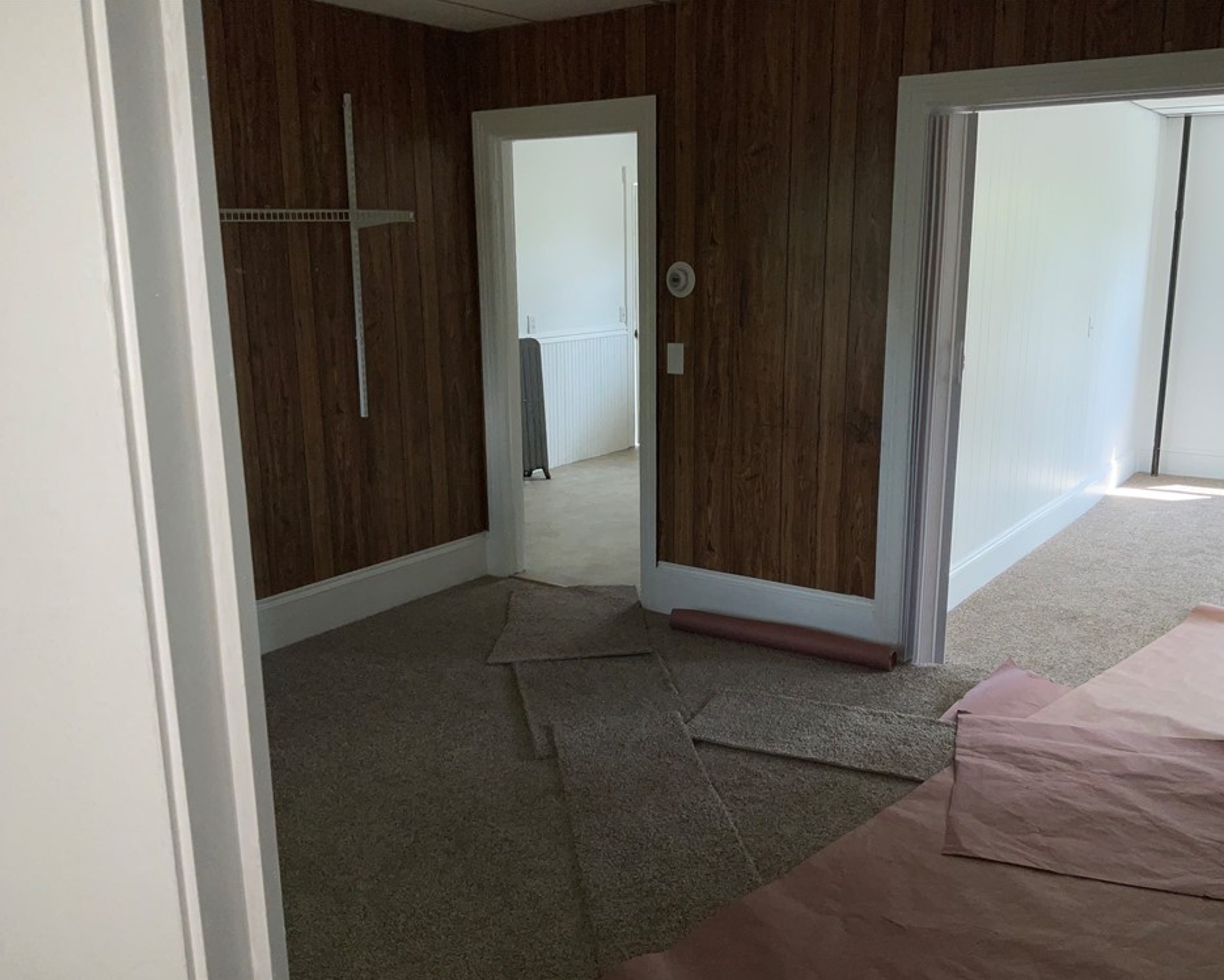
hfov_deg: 57.1
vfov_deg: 47.1
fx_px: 1123
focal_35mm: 31
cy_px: 500
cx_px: 658
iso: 16
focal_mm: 3
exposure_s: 1/152
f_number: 1.8
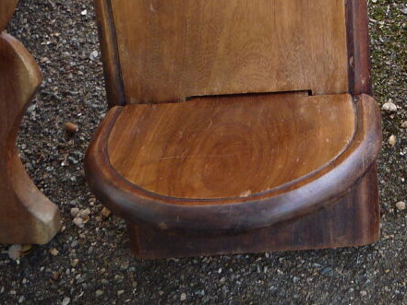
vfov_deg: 20.5
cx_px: 430
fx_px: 800
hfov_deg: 26.6
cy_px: -39
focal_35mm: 68
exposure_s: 1/30
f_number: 3.3
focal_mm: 5.2
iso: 125
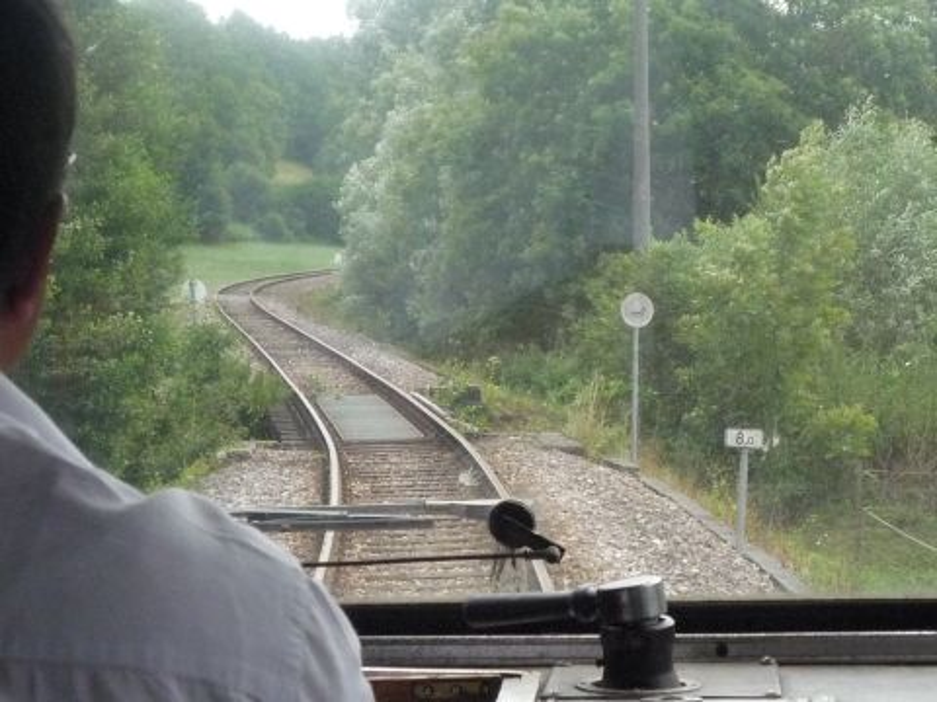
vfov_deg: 13.0
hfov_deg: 17.3
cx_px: 468
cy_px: 351
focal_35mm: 114
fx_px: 3086
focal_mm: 11.5
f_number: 5.6
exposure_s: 1/400
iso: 400
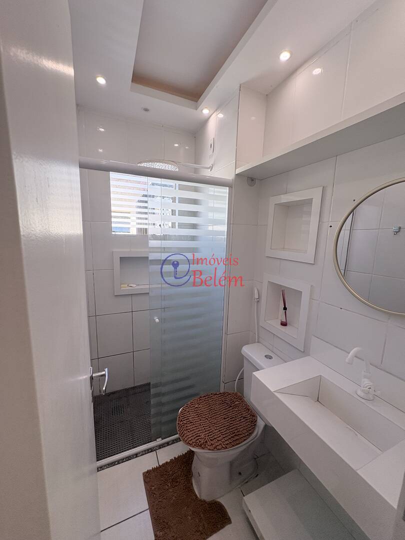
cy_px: 270
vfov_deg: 102.1
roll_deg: -1.3
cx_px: 202
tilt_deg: -8.2
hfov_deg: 85.7
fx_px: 218
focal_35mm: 14
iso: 100
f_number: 2.2
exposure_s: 1/134
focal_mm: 2.22
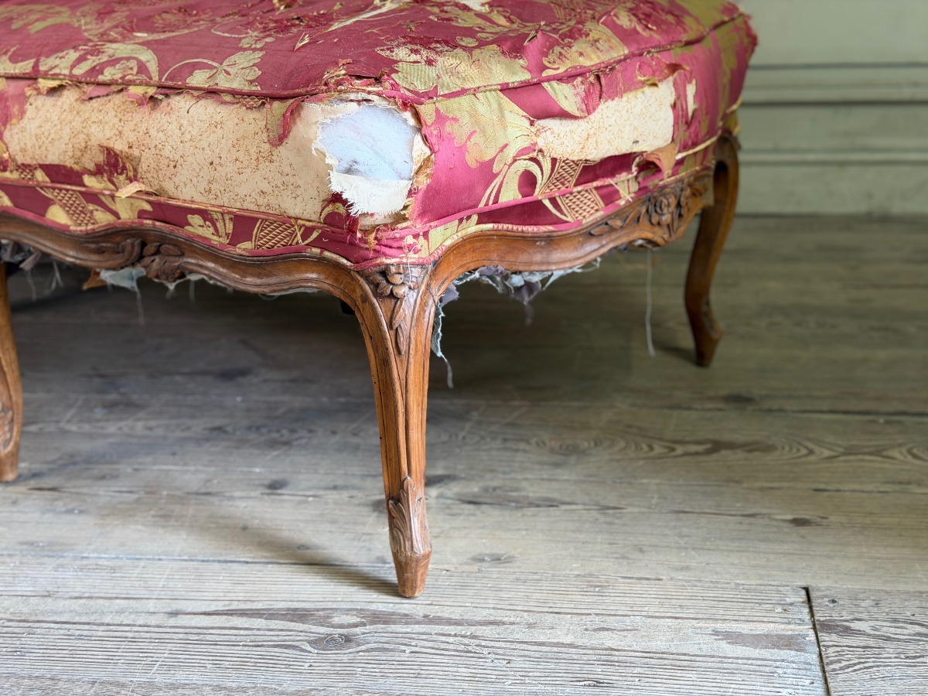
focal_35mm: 48
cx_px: 464
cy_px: 348
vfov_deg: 30.3
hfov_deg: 39.7
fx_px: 1287
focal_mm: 6.76
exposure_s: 1/50
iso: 125
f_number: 1.78
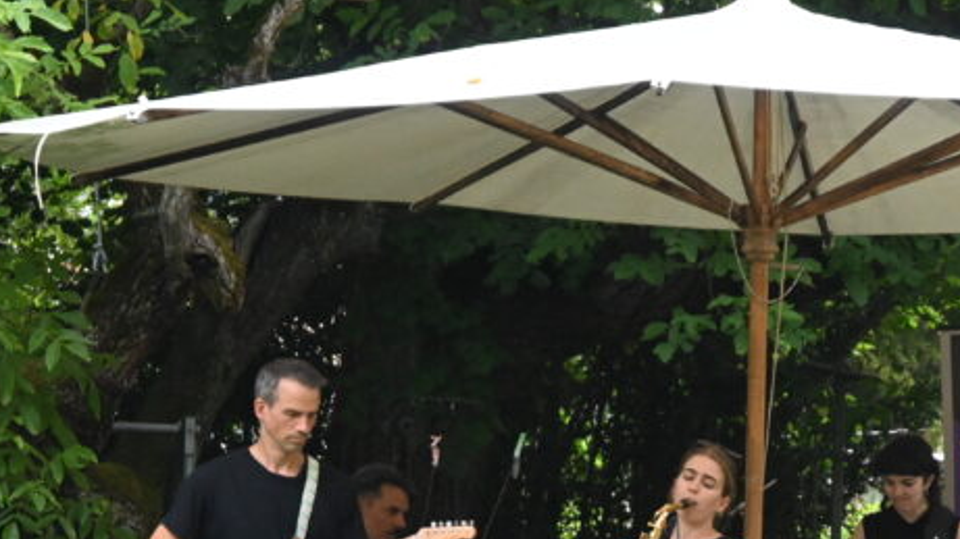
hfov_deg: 13.6
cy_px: 507
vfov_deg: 7.7
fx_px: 4000
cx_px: 714
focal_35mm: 157
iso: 1800
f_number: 6
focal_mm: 45
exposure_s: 1/125
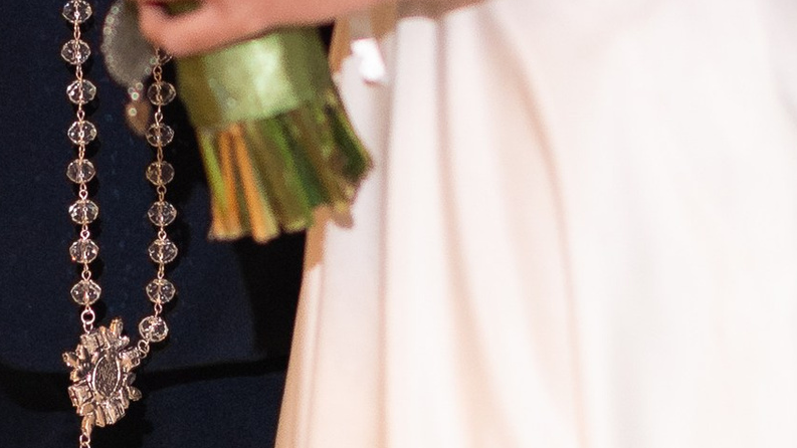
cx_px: 239
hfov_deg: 5.0
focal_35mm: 432
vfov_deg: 2.8
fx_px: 9129
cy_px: -770
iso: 2500
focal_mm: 85
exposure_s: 1/320
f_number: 2.2
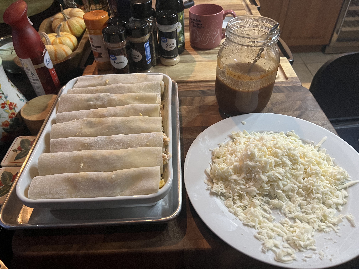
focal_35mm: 26
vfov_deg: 53.1
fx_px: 270
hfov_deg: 67.3
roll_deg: +2.9
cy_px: 134
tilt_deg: -43.6
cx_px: 180
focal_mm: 5.7
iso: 500
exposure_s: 1/40
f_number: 1.5
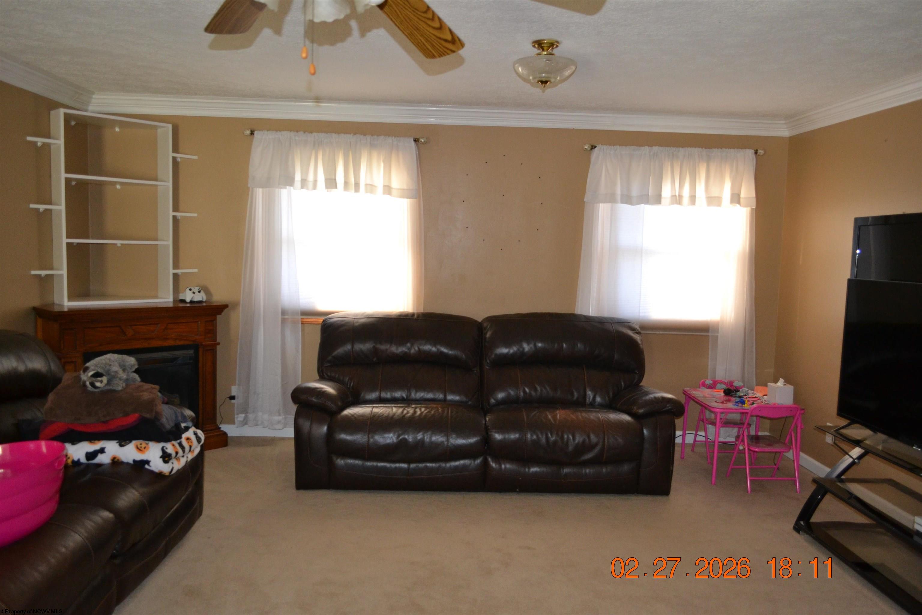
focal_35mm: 27
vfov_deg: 47.9
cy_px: 308
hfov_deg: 67.4
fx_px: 691
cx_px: 461
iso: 1000
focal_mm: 18
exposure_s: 1/60
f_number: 3.5
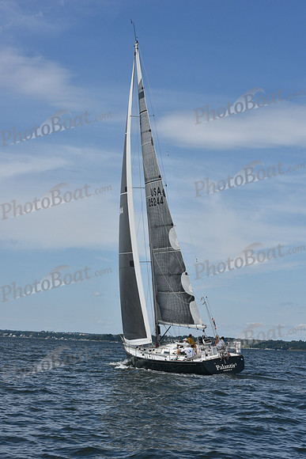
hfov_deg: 13.4
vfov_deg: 20.0
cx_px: 153
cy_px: 230
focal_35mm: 102
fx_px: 1300
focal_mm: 102
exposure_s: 1/1000
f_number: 11
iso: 320
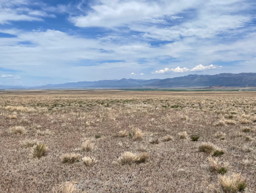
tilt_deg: -5.1
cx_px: 163
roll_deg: -0.4
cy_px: 113
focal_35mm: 36
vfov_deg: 39.6
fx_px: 266
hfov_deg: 50.7
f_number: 1.6
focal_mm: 4.2
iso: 32
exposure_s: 1/8403
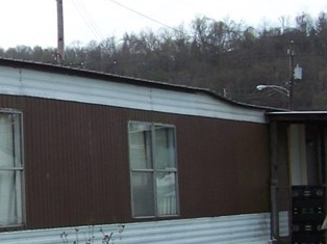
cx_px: -6
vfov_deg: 11.9
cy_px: 152
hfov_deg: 15.6
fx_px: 1170
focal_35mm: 124
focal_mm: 6.3
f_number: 2.8
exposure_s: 1/750
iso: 80
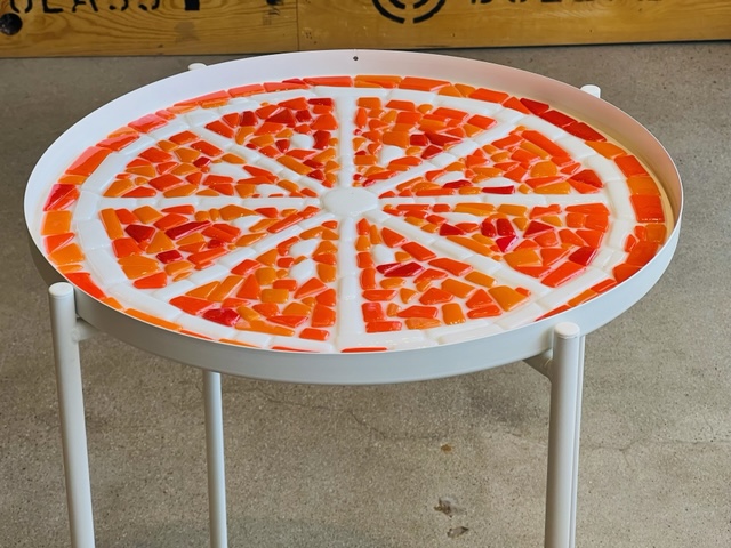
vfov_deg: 19.1
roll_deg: +0.1
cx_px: 366
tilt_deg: -30.7
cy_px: 274
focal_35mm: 77
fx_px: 1626
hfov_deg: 25.3
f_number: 2.8
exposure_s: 1/122
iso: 100
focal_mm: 9
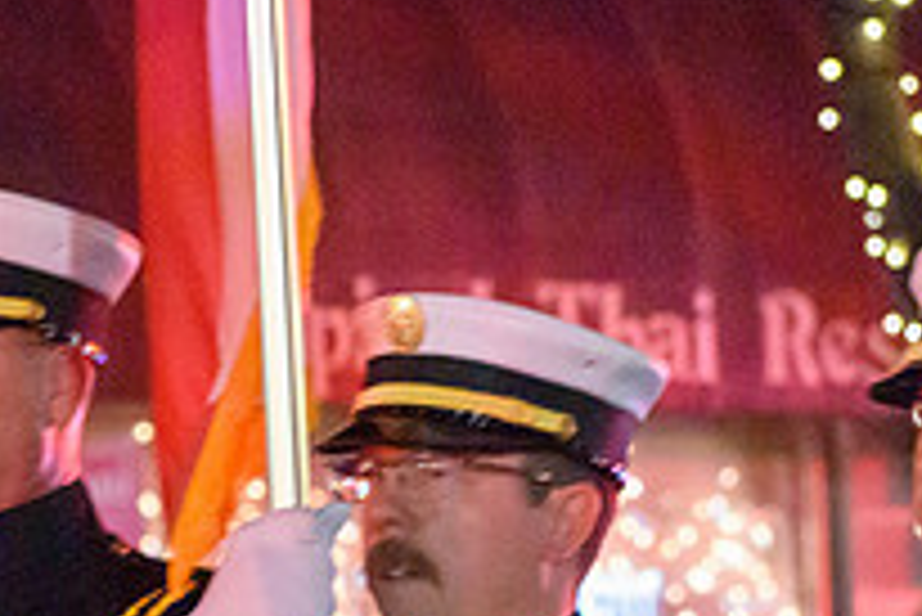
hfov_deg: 4.6
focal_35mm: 445
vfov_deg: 3.1
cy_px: 798
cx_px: 31
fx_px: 11405
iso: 12800
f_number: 4.8
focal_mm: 105
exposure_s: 1/100
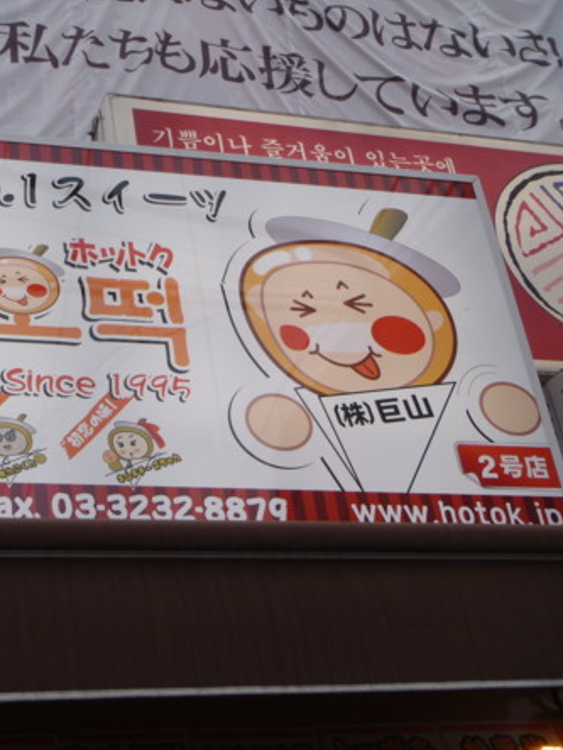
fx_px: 1171
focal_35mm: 54
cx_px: 57
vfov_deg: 35.5
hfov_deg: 26.2
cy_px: 378
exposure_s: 1/50
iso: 80
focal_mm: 7.28
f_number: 4.7
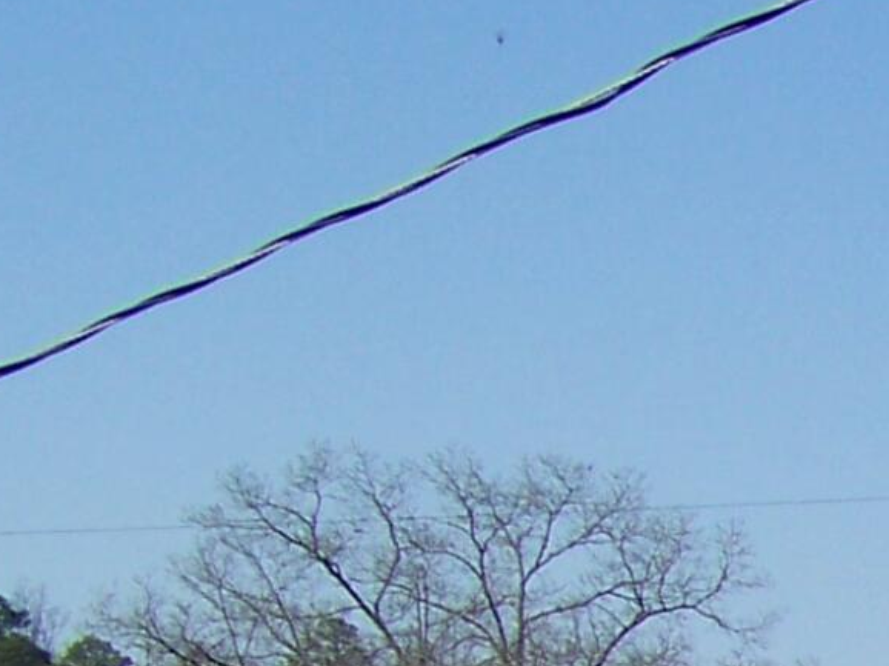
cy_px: 1298
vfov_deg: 7.6
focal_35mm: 187
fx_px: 4800
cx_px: 2139
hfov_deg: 9.4
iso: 64
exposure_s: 1/500
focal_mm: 5.85
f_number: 4
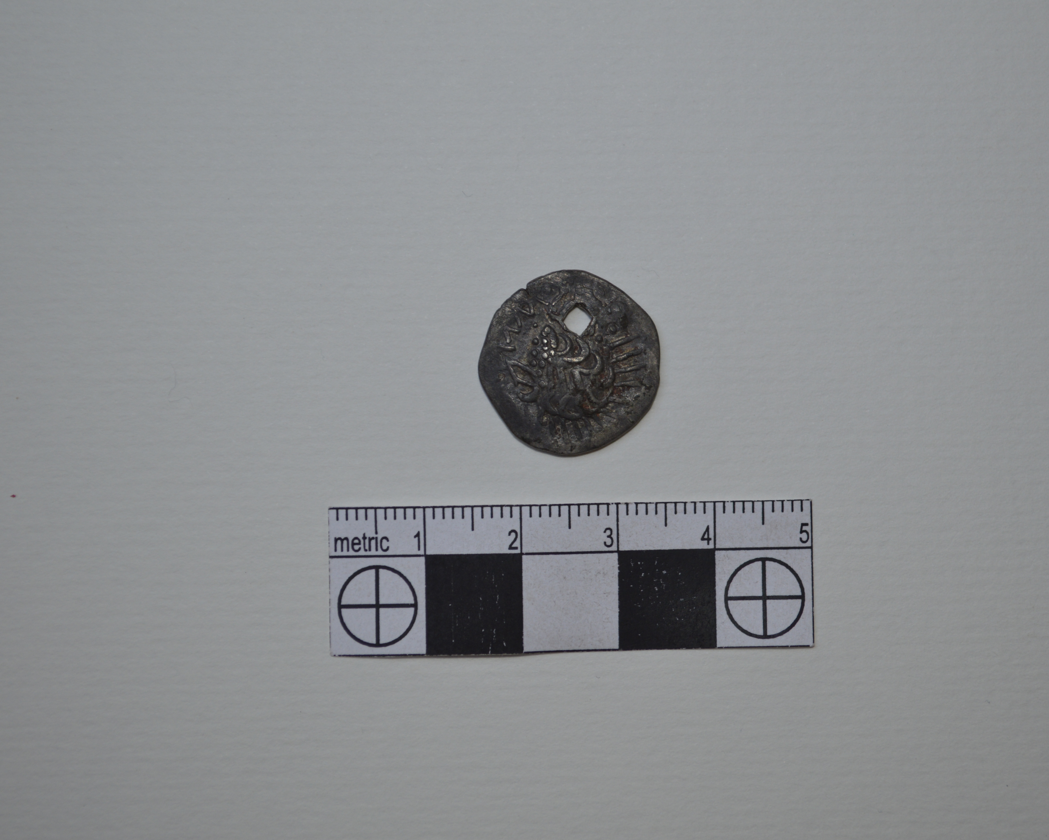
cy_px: 420
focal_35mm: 72
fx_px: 2235
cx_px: 594
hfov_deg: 26.4
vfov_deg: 21.3
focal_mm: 42
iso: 200
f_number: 5.3
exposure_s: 1/60
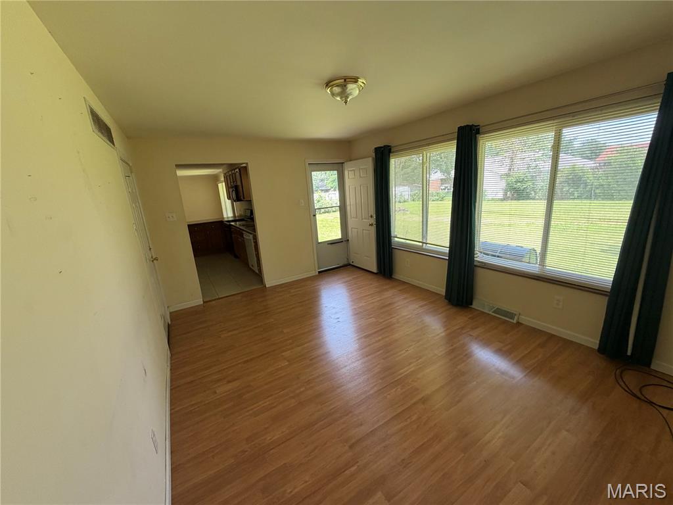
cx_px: 336
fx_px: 272
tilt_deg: -12.9
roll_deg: +4.7
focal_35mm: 14
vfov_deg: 85.7
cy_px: 252
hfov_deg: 102.1
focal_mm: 2.22
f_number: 2.2
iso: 160
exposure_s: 1/121
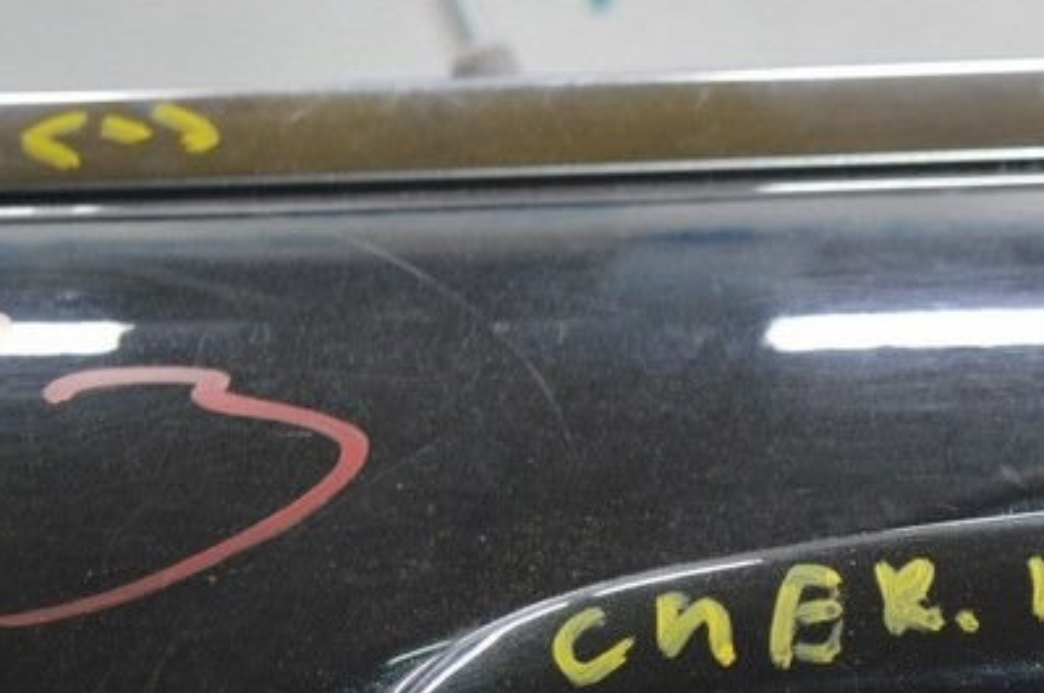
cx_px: 1337
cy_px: 726
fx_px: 4460
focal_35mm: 154
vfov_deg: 8.8
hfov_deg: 12.9
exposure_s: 1/60
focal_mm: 40
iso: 900
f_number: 5
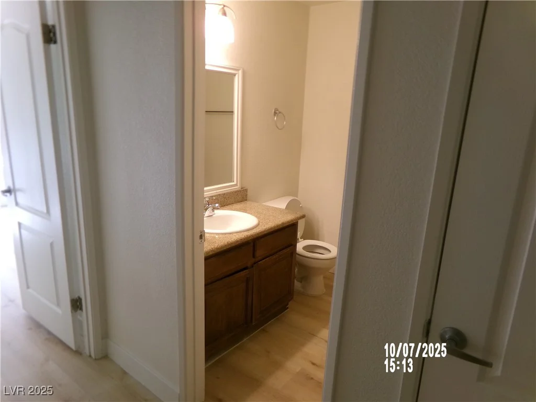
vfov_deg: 56.8
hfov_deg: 71.6
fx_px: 372
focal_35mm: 24
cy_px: 201
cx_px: 268
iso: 200
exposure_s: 1/18
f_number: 3.7
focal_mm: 4.3
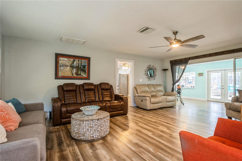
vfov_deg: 67.4
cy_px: 80
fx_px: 121
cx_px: 121
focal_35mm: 18
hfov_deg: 90.0
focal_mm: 12
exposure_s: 1/6
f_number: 8
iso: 250
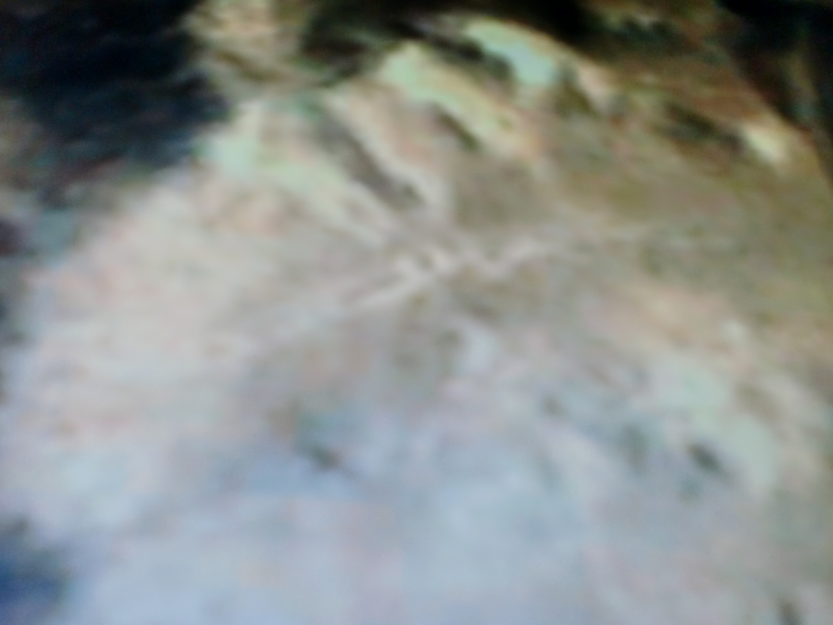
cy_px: 312
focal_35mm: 35
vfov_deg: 40.7
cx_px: 416
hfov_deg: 52.6
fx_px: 842
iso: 160
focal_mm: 6.3
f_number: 3.1
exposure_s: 1/60
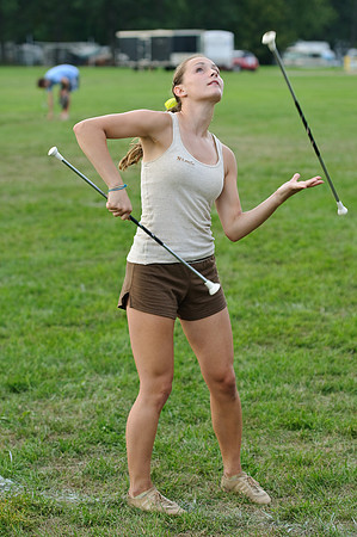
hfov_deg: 13.0
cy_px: 268
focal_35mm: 105
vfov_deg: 19.5
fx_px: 1565
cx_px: 178
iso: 200
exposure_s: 1/500
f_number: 2.8
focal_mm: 70
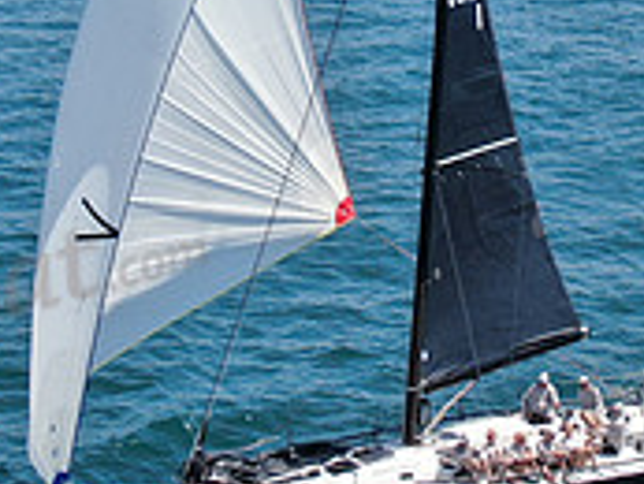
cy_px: 35
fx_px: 2997
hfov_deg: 12.2
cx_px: 428
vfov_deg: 9.2
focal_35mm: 161
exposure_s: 1/640
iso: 100
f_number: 3.8
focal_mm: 8.6
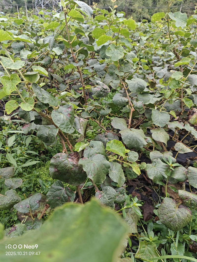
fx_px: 175
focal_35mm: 23
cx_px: 98
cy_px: 131
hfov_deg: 58.9
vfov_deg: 73.9
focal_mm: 5.56
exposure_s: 1/566
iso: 570
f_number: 1.88
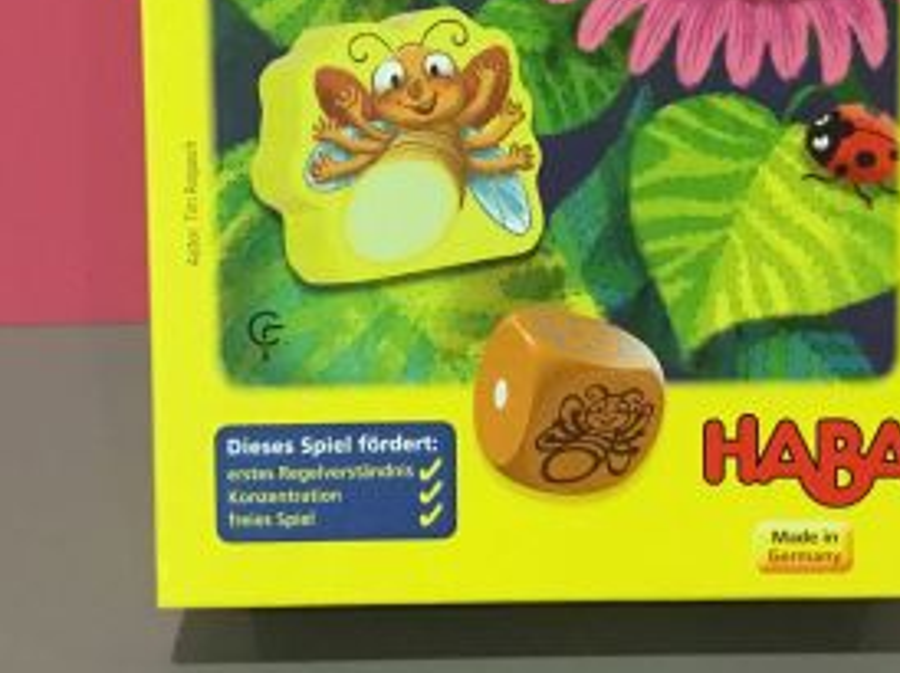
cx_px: 604
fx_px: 1766
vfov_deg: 20.9
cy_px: 7
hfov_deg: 28.4
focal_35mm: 68
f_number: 2.4
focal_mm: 3.3
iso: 250
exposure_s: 1/33
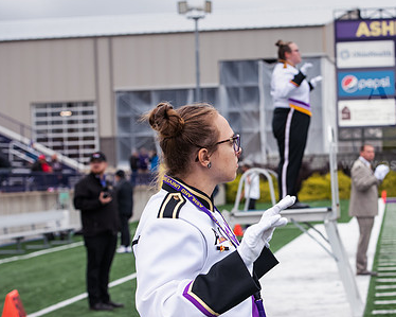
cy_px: 186
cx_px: 293
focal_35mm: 102
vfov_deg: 15.1
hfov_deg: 18.7
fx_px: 1195
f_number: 5.6
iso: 640
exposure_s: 1/500
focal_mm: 70
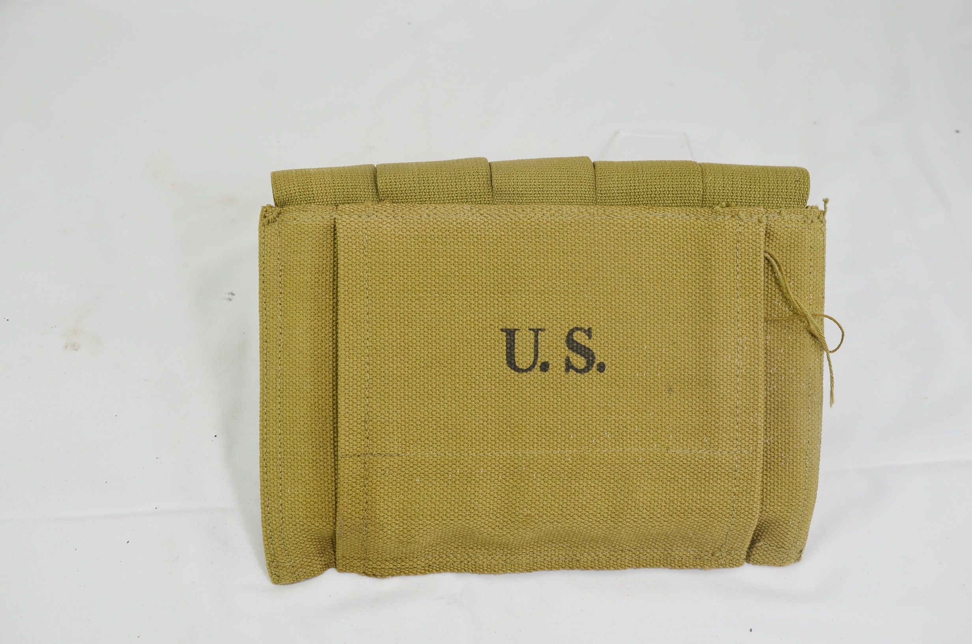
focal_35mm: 36
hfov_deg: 53.2
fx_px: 970
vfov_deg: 36.7
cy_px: 322
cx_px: 486
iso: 220
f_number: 5.6
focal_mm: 24
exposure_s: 1/125
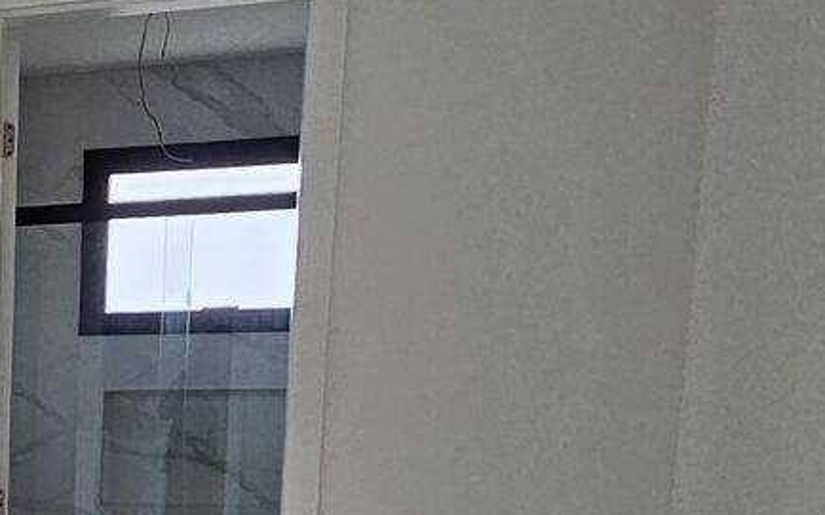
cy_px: 631
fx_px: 1371
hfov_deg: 25.1
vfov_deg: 19.9
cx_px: -428
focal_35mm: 61
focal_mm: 2.2
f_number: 2.2
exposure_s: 1/77.4
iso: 160
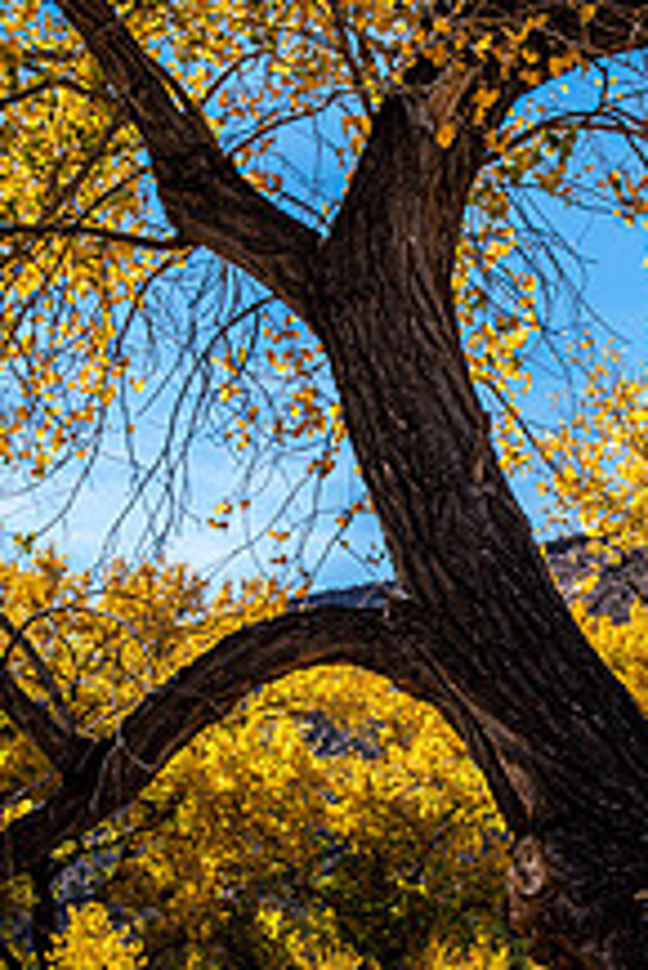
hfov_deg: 16.4
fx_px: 2237
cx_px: 487
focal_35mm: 83
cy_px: 603
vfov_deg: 24.4
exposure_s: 1/6
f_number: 29
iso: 100
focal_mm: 40
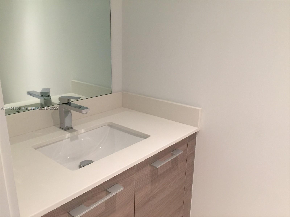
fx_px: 243
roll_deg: -2.1
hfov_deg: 61.7
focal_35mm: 29
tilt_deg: -15.1
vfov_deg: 48.2
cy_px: 108
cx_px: 145
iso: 50
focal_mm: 4.15
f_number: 2.2
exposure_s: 1/15
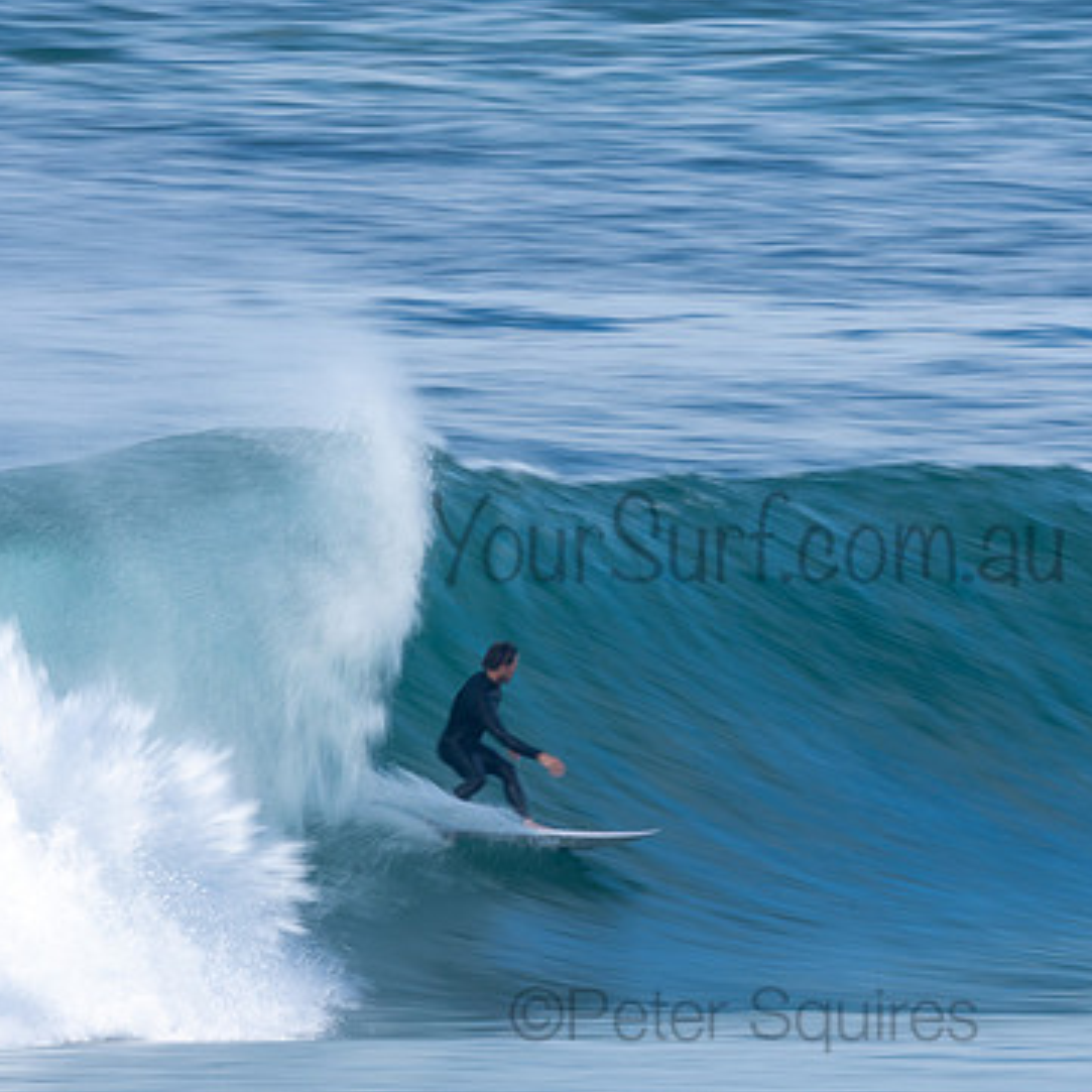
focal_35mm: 1023
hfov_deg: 1.7
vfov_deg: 1.7
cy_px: 513
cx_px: 744
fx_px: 36511
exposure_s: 1/30
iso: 100
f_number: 20
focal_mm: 500
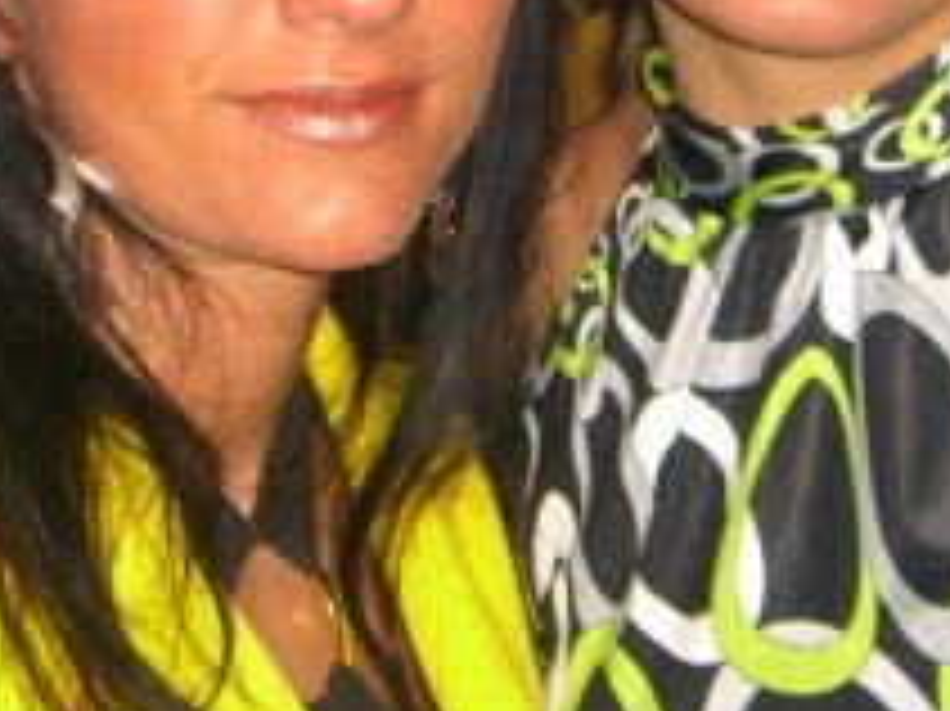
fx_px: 2962
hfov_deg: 18.2
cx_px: 455
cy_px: -14
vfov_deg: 13.5
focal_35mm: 108
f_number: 2.8
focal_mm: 7.9
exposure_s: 1/60
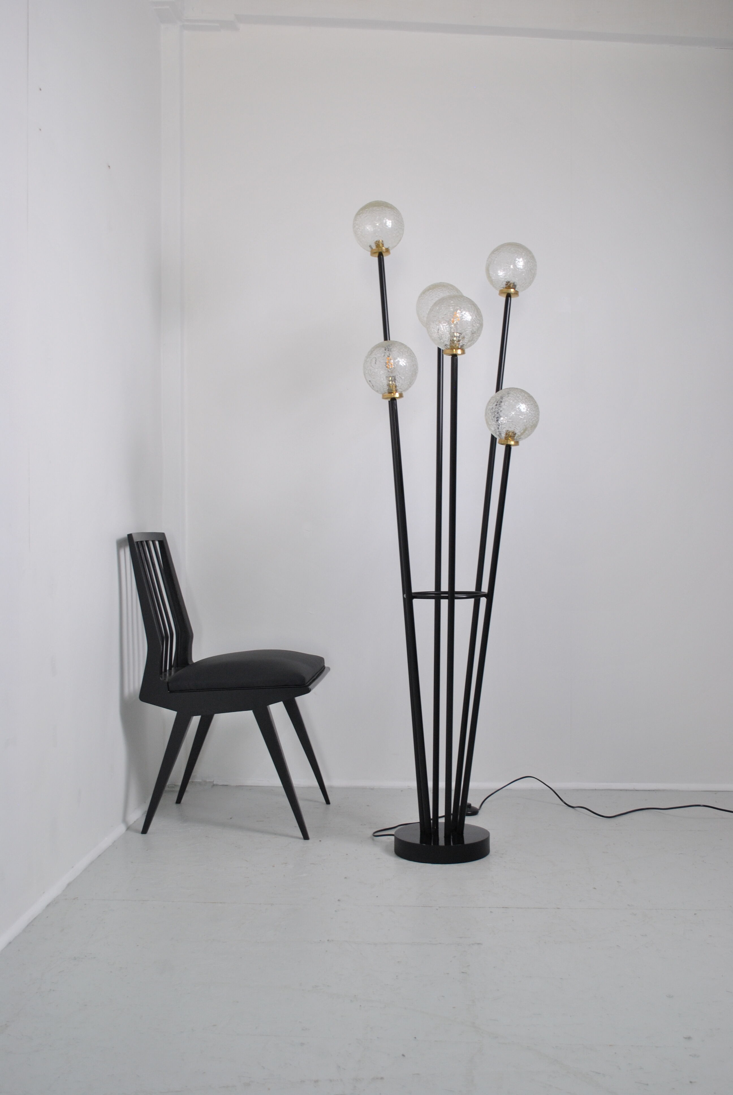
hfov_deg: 34.3
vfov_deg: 49.5
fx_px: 1188
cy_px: 548
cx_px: 366
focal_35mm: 39
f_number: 5.6
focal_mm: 26
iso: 320
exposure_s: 1/30
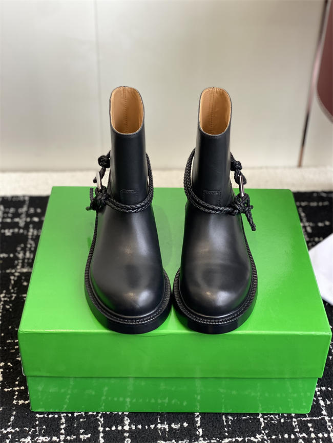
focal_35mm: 52
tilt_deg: -34.5
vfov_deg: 36.8
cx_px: 166
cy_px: 222
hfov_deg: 28.0
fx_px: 667
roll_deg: -1.8
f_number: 2
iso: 50
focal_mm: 6
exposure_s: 1/122
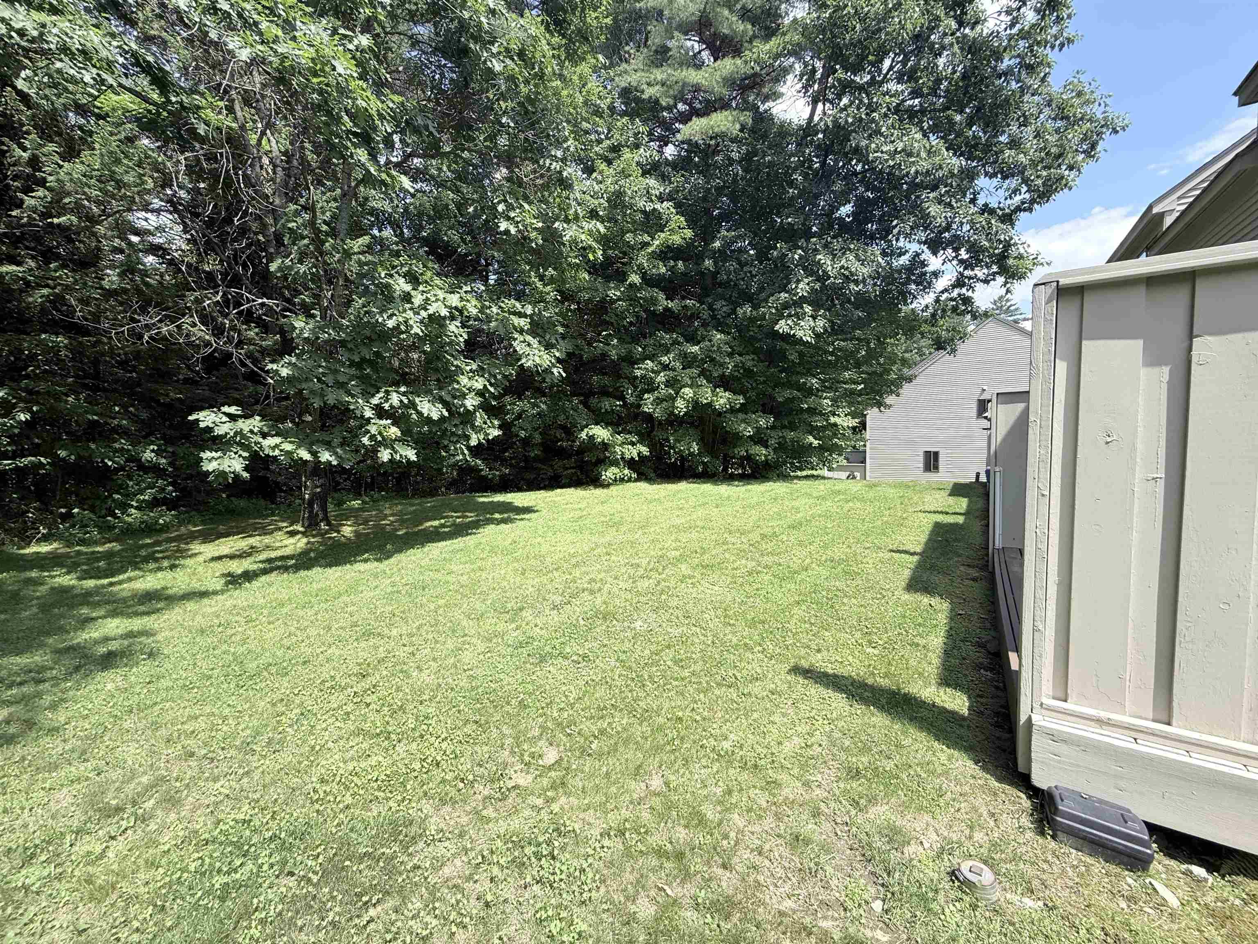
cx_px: 629
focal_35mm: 14
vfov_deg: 85.7
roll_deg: +1.8
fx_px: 509
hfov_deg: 102.1
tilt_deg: -3.7
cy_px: 472
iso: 50
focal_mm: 2.22
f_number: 2.2
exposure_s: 1/709
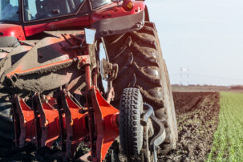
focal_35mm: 169
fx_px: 1141
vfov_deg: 8.1
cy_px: 93
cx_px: 96
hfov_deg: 12.2
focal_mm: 50
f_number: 10
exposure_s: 1/320
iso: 200
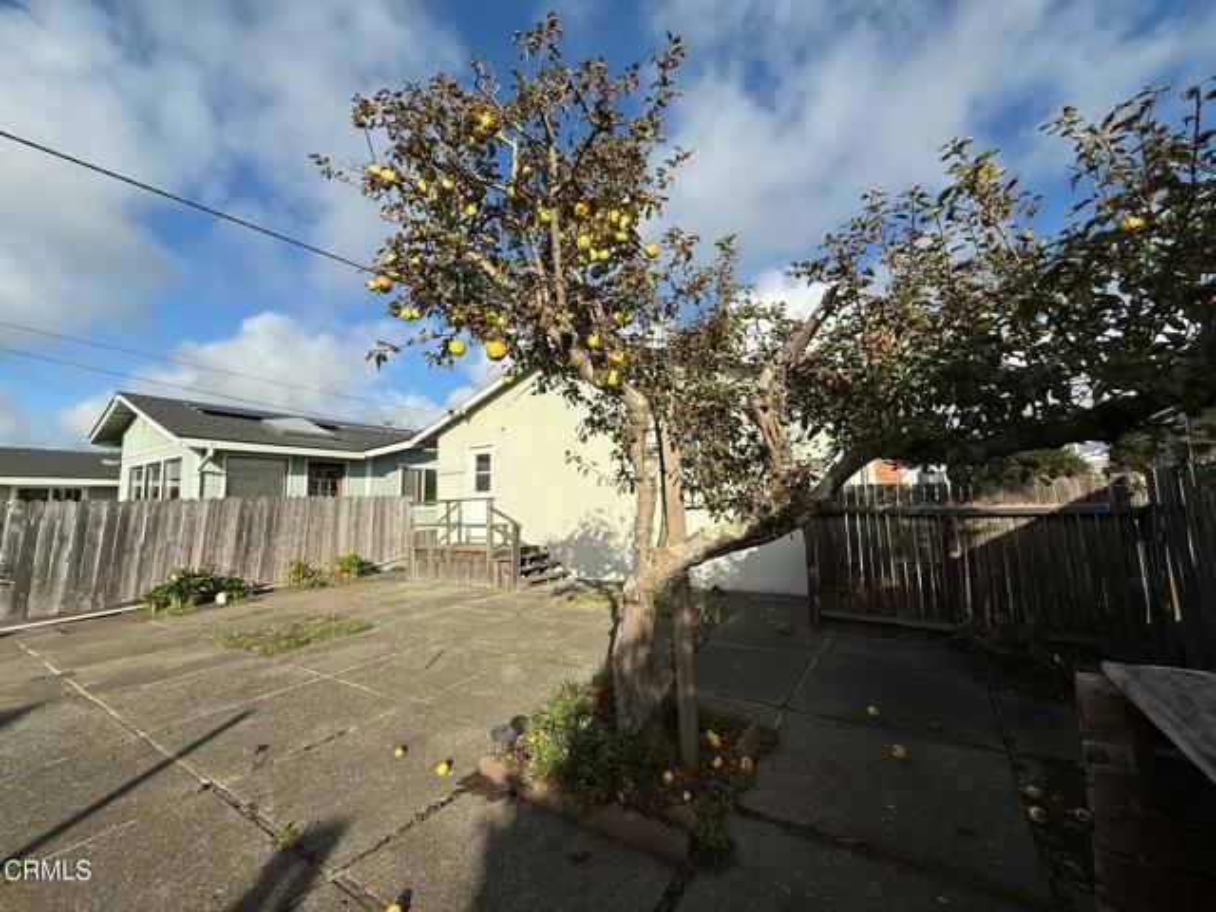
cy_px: 456
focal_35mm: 14
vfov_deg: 85.7
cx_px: 608
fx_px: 492
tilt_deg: +7.2
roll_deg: +1.5
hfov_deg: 102.1
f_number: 2.2
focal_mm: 2.22
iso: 50
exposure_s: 1/3460
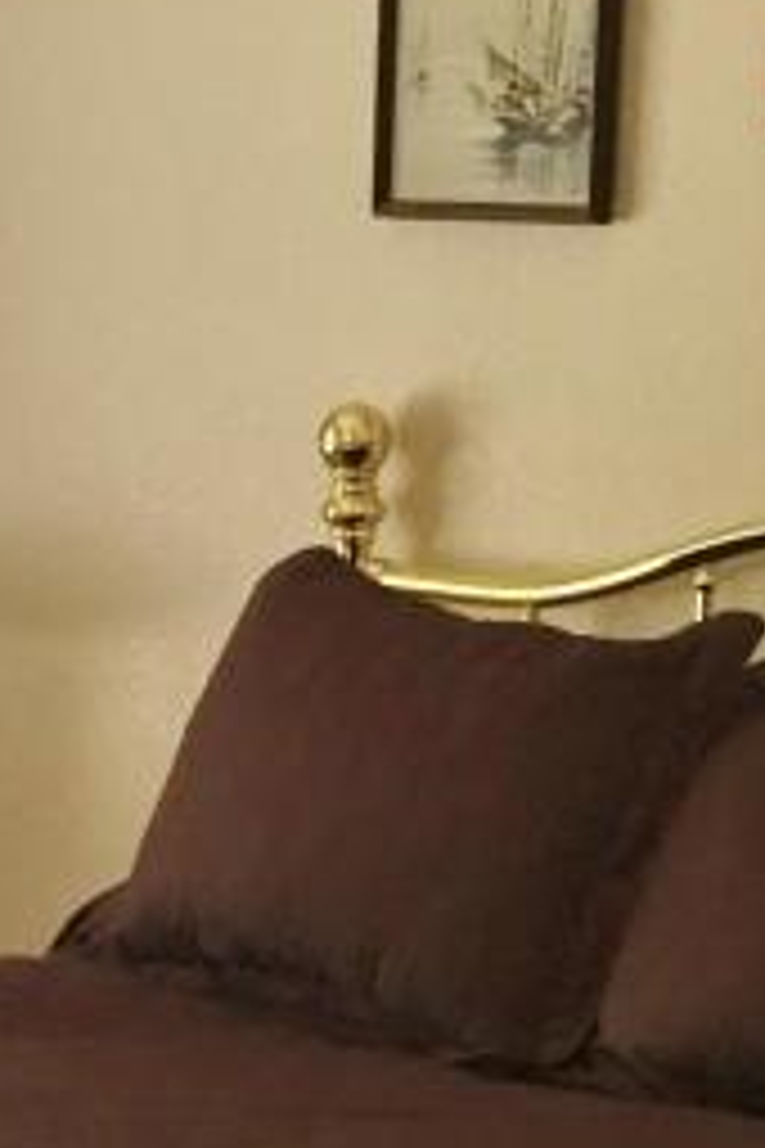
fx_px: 3857
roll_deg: -0.8
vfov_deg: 16.6
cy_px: 1089
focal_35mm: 121
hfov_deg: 11.1
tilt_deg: -15.4
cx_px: -122
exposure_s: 1/30
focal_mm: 4.15
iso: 100
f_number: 2.2
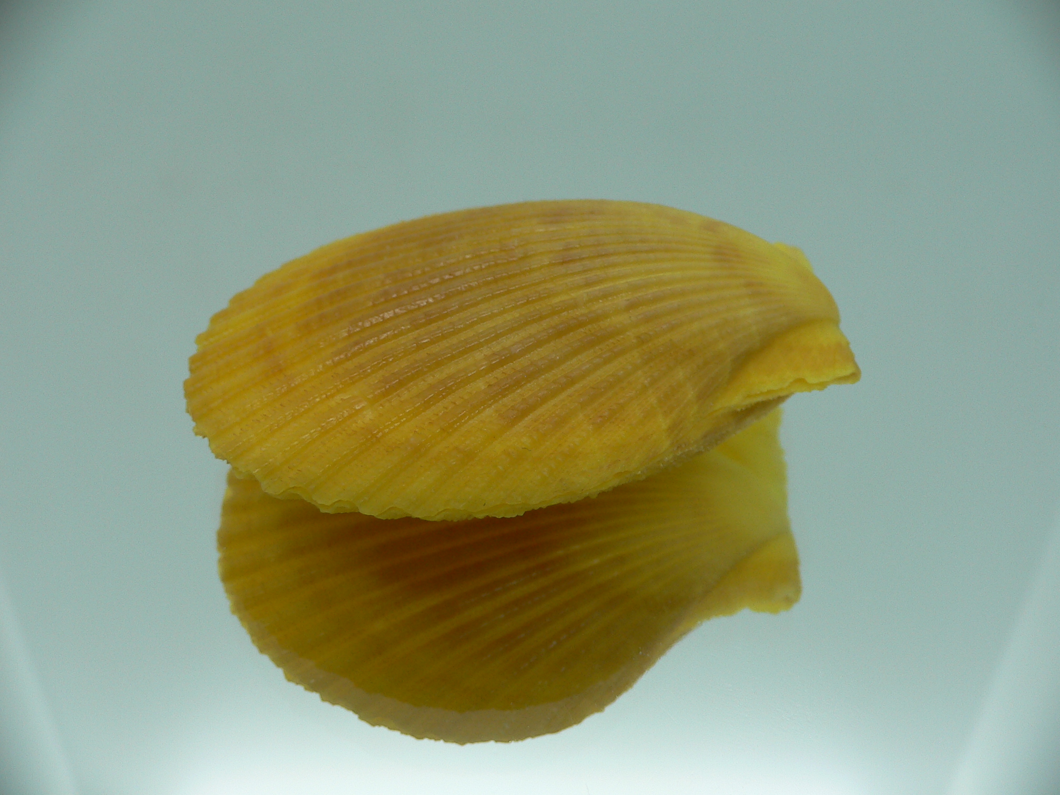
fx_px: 1072
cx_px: 530
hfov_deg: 52.6
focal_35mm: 35
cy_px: 398
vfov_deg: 40.7
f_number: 2.8
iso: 80
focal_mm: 4.6
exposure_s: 1/60
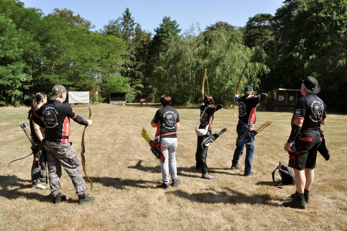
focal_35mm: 27
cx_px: 174
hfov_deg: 67.4
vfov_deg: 47.8
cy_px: 116
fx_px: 260
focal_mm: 18
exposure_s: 1/500
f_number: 8
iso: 200
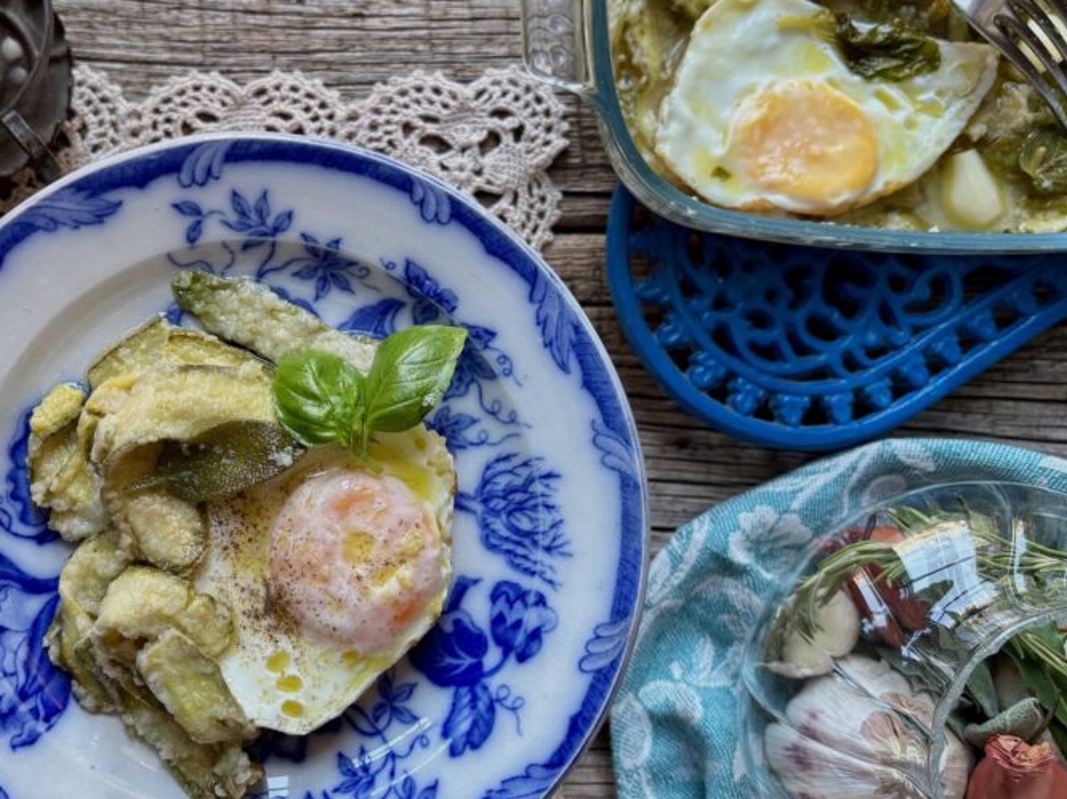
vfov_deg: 35.9
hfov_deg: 46.1
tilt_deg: -86.7
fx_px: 1233
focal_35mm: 40
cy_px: 413
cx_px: 360
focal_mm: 5.96
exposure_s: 1/111
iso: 125
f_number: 1.6
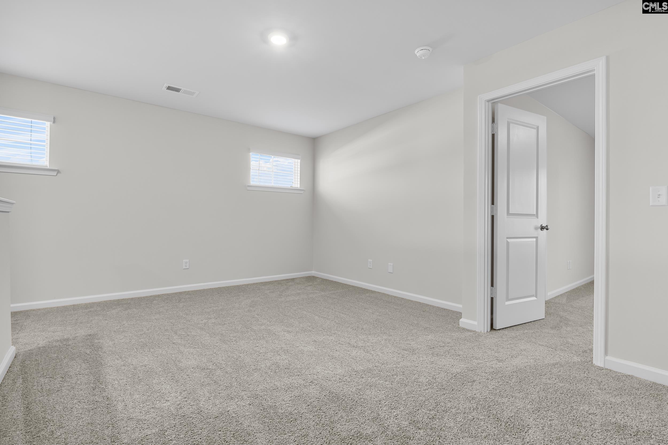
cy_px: 222
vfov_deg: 72.1
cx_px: 334
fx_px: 306
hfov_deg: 95.0
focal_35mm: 16
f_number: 6.3
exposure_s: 1/4
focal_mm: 11
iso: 200
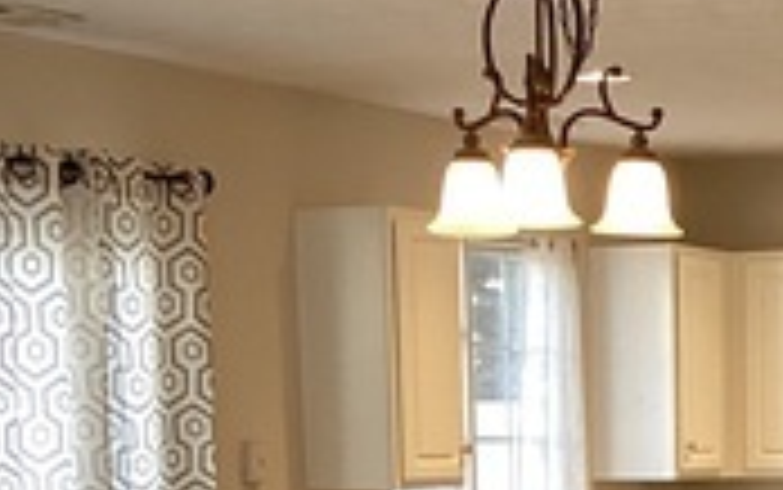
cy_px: 935
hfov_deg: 16.3
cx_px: 736
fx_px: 2690
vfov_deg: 9.8
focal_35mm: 126
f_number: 2.4
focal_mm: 3.3
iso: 80
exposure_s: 1/60
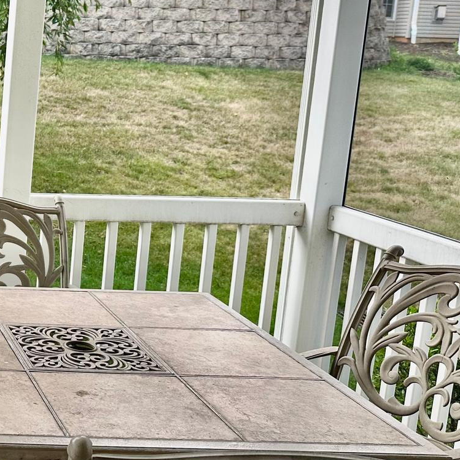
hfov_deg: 24.9
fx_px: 872
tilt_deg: -9.6
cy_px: 193
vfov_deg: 29.5
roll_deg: -1.9
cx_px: -163
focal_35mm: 58
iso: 80
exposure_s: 1/604
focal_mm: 6.86
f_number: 1.78
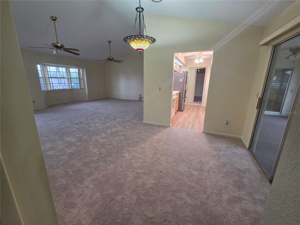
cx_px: 150
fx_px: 113
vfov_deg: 89.9
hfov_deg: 106.2
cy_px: 112
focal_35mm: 13
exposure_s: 1/60
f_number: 1.9
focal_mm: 2.2
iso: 200
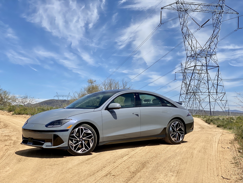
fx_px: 365
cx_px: 122
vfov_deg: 28.0
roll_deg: -0.2
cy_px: 92
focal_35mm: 52
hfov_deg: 36.8
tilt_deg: +6.4
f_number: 2
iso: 20
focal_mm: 6
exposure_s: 1/2398
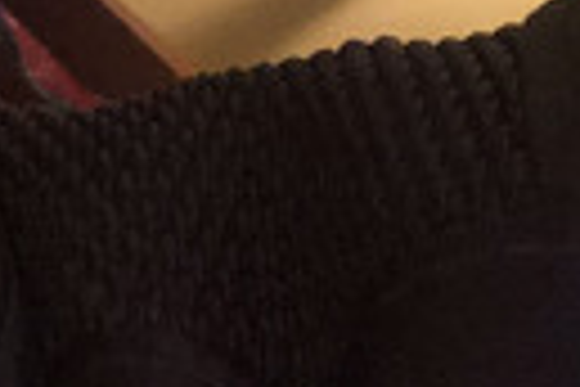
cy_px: 81
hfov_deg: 10.6
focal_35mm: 181
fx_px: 2916
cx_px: -495
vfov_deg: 7.6
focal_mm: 2.87
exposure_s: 1/16
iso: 400
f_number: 2.2
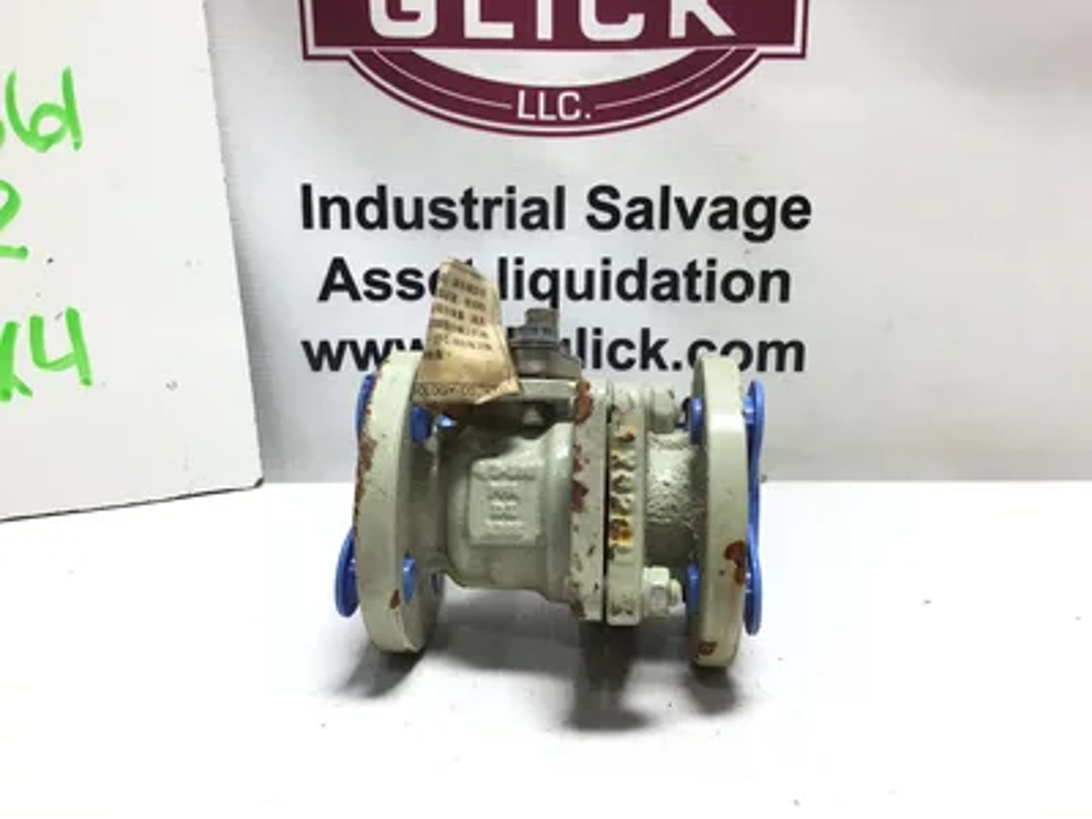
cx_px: 546
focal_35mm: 31
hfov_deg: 58.4
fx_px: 978
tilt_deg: -12.9
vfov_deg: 45.4
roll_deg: +0.6
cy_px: 410
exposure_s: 1/100
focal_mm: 3.3
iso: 25
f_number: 2.4
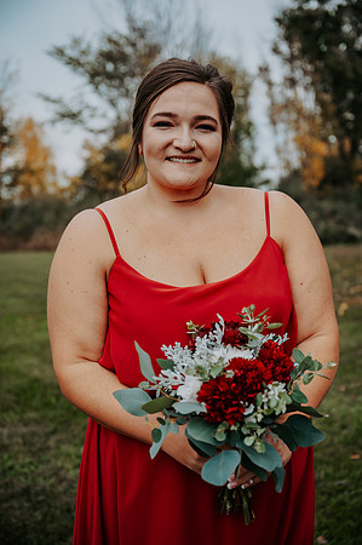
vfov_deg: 44.5
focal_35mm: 44
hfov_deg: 30.4
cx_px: 181
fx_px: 665
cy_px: 272
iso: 200
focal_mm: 44
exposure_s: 1/1000
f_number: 3.2
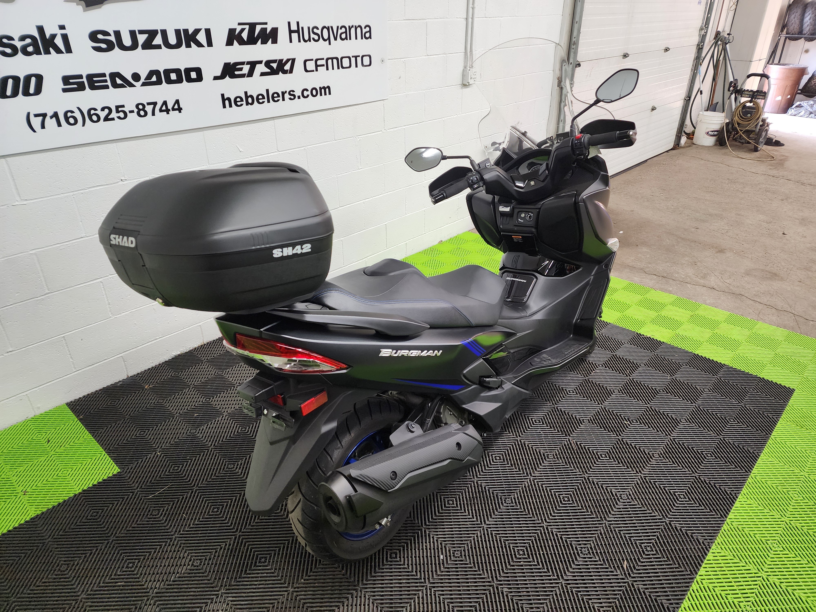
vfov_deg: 58.9
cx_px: 408
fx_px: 542
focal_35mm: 23
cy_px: 306
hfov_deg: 73.9
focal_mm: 6.4
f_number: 1.8
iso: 320
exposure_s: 1/120
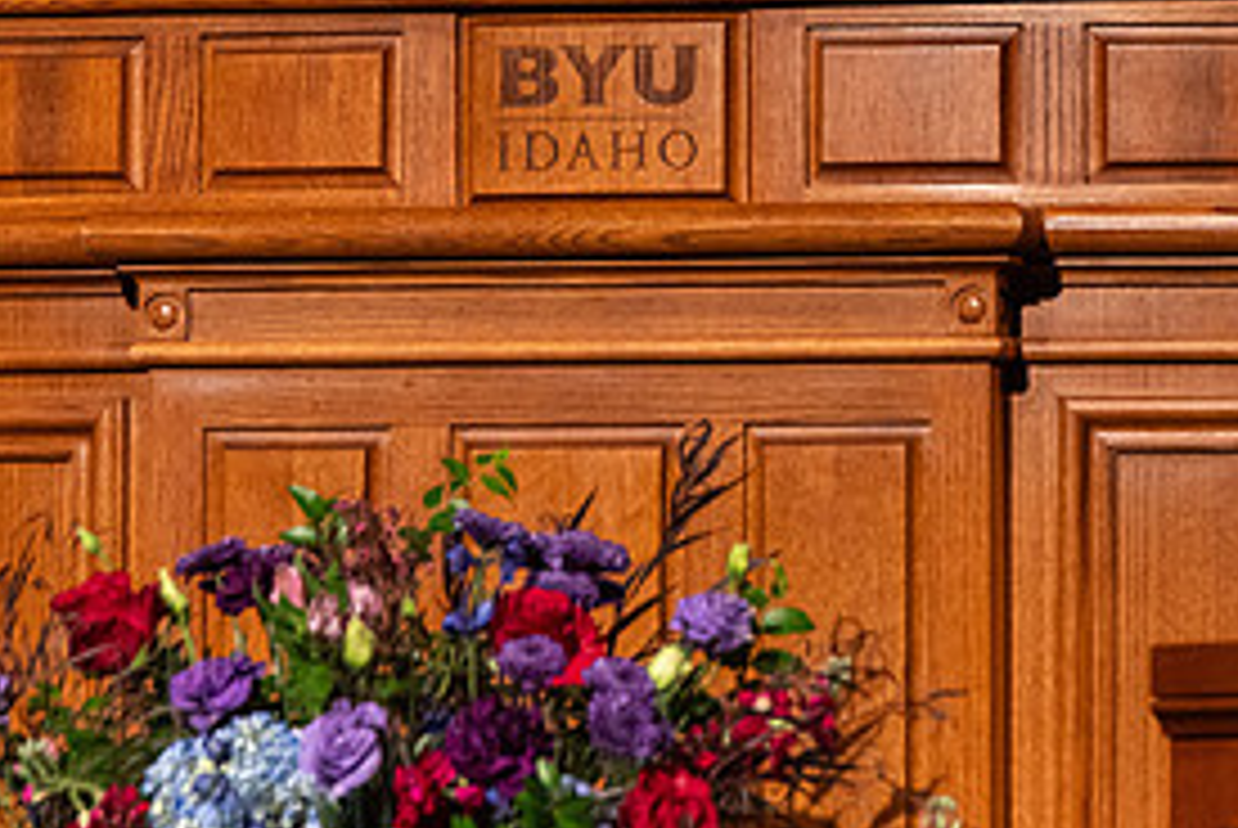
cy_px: 70
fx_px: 16799
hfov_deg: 4.2
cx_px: 771
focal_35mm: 488
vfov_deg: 2.8
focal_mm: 200
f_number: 4.5
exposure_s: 1/160
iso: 2000
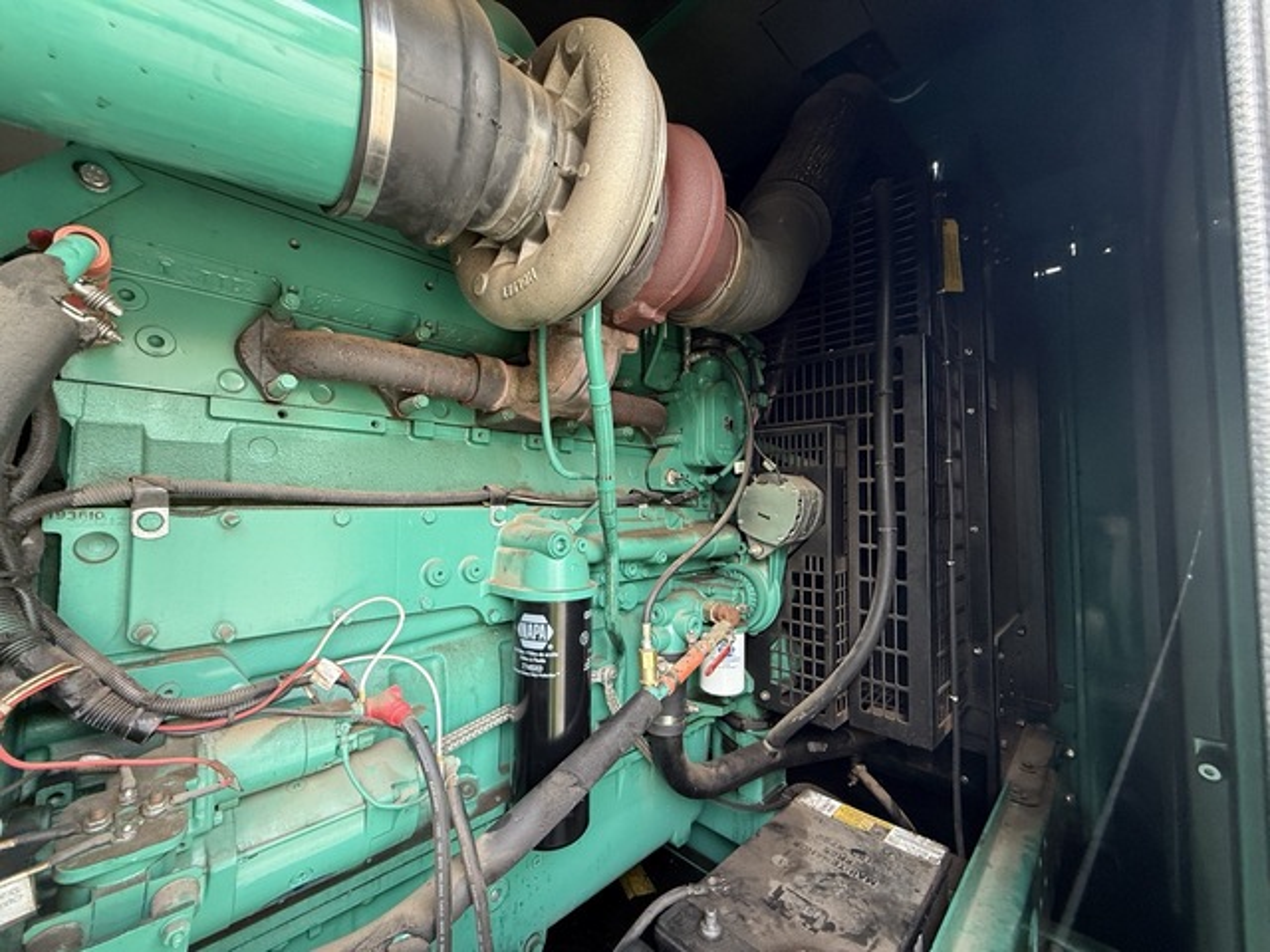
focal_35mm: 14
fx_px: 514
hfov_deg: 102.1
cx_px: 635
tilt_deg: +0.6
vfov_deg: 85.7
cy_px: 476
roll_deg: +0.3
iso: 250
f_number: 2.2
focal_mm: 2.22
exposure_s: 1/99
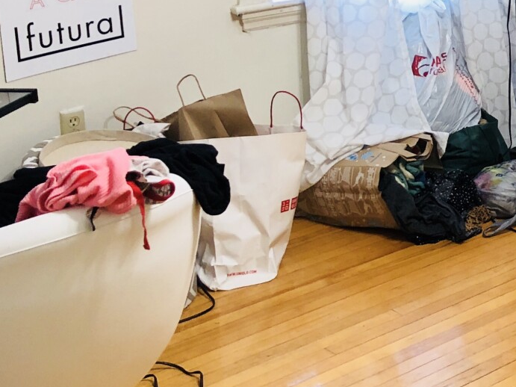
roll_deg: +1.2
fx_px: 1237
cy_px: -27
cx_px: 753
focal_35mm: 83
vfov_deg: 17.2
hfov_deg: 20.5
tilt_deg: -11.3
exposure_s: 1/20
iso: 40
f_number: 1.8
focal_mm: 4
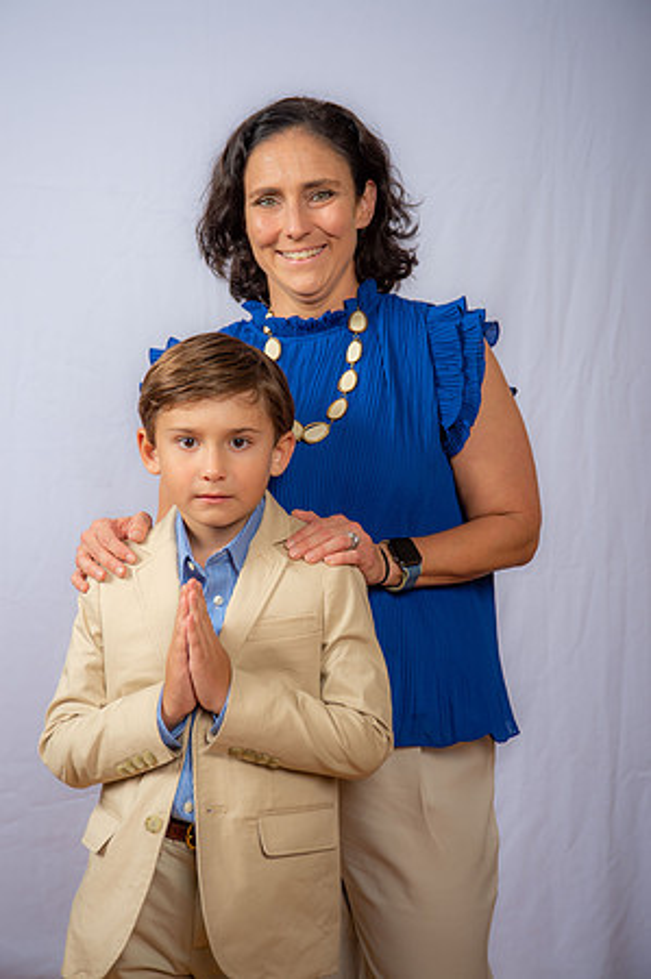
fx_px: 1794
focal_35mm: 66
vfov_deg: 30.5
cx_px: 326
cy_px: 490
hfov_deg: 20.6
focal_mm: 66
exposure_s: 1/160
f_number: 6.3
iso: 250
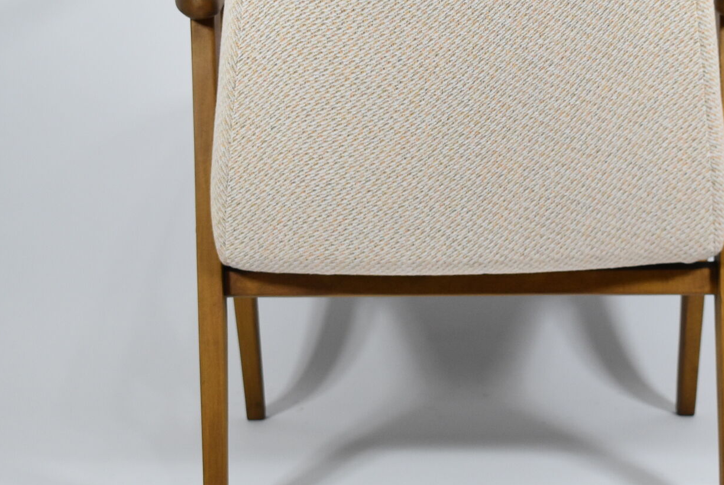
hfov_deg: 20.7
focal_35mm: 98
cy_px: 191
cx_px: 472
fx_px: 1973
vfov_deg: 14.0
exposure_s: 1/125
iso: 1100
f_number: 5
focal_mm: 40
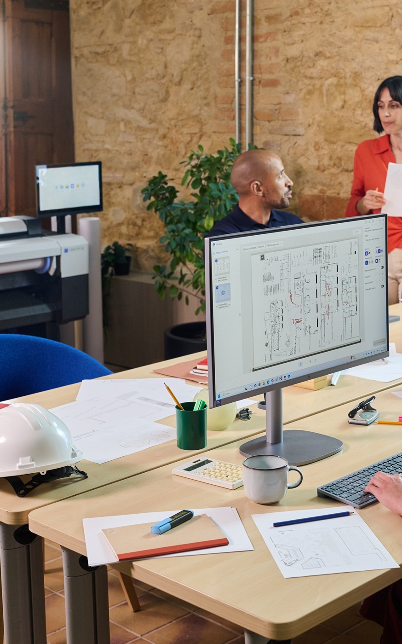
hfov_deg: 22.0
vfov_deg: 34.5
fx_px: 1035
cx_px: 245
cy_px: 332
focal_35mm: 59
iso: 800
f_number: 4
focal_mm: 36
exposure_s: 1/125
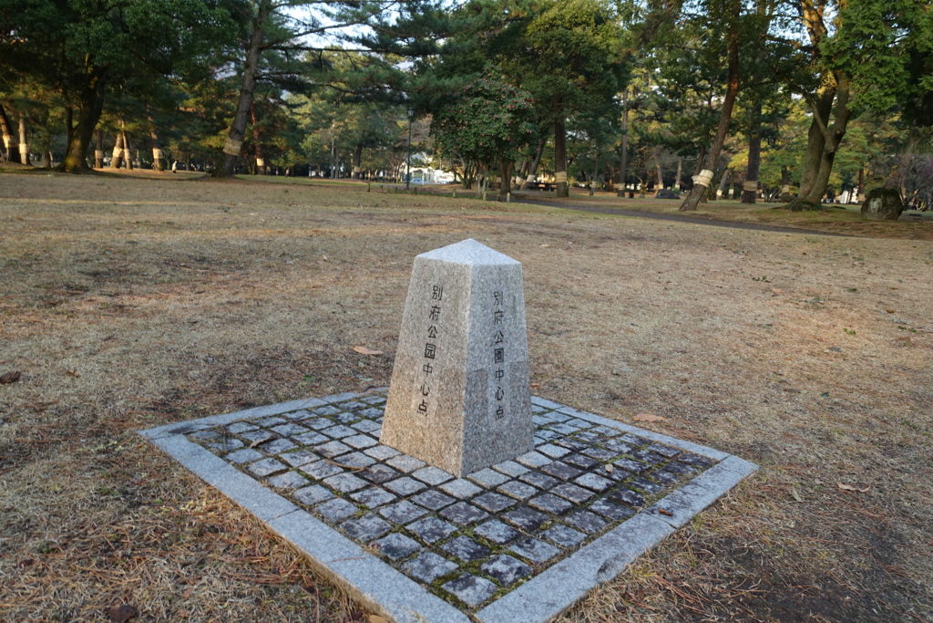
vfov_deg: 53.1
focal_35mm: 24
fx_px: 622
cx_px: 466
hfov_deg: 73.7
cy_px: 312
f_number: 4
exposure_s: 1/80
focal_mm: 8.8
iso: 125
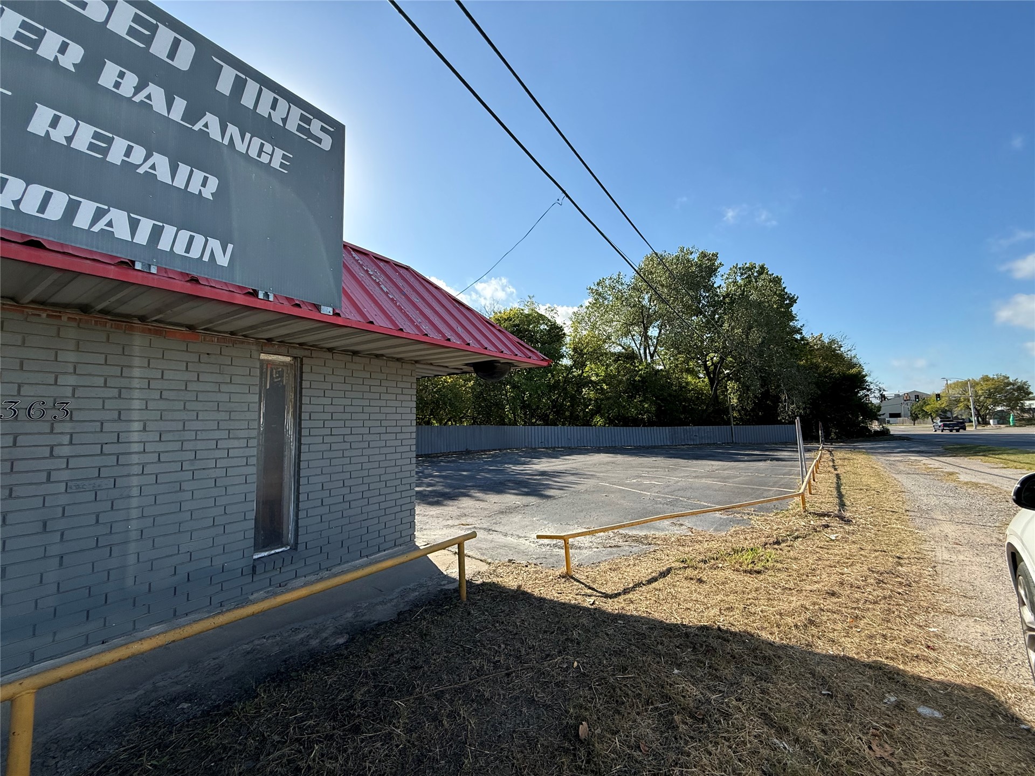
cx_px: 518
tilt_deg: +5.7
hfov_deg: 102.1
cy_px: 388
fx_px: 419
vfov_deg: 85.7
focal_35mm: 14
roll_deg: -0.2
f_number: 2.2
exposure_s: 1/1613
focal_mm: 2.22
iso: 64
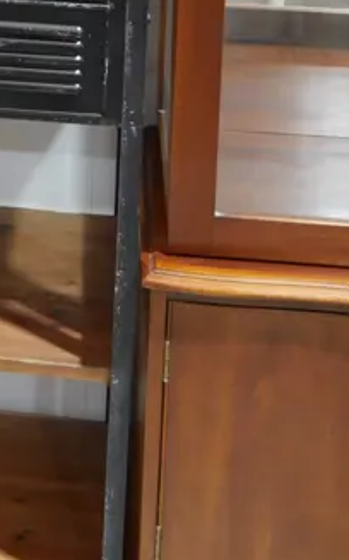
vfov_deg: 20.3
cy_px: -185
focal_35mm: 93
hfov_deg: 13.2
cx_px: -186
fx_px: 1417
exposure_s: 1/60
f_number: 3.5
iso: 800
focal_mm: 14
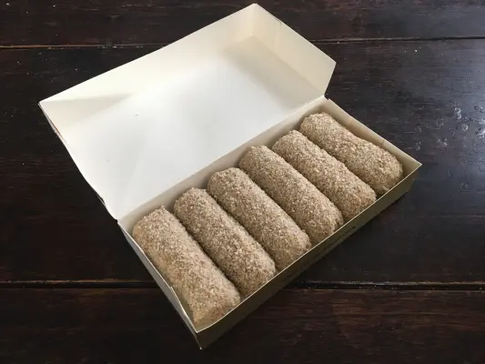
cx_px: 242
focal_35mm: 29
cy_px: 182
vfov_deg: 48.2
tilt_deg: -52.1
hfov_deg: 61.6
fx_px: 406
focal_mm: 4.15
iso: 160
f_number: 2.2
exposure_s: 1/30
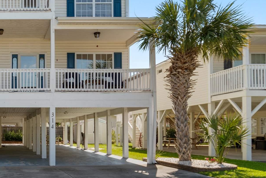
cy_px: 116
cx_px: 2
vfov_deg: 34.8
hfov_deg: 43.7
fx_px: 281
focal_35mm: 38
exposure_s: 1/50
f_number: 4.5
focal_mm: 10
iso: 100
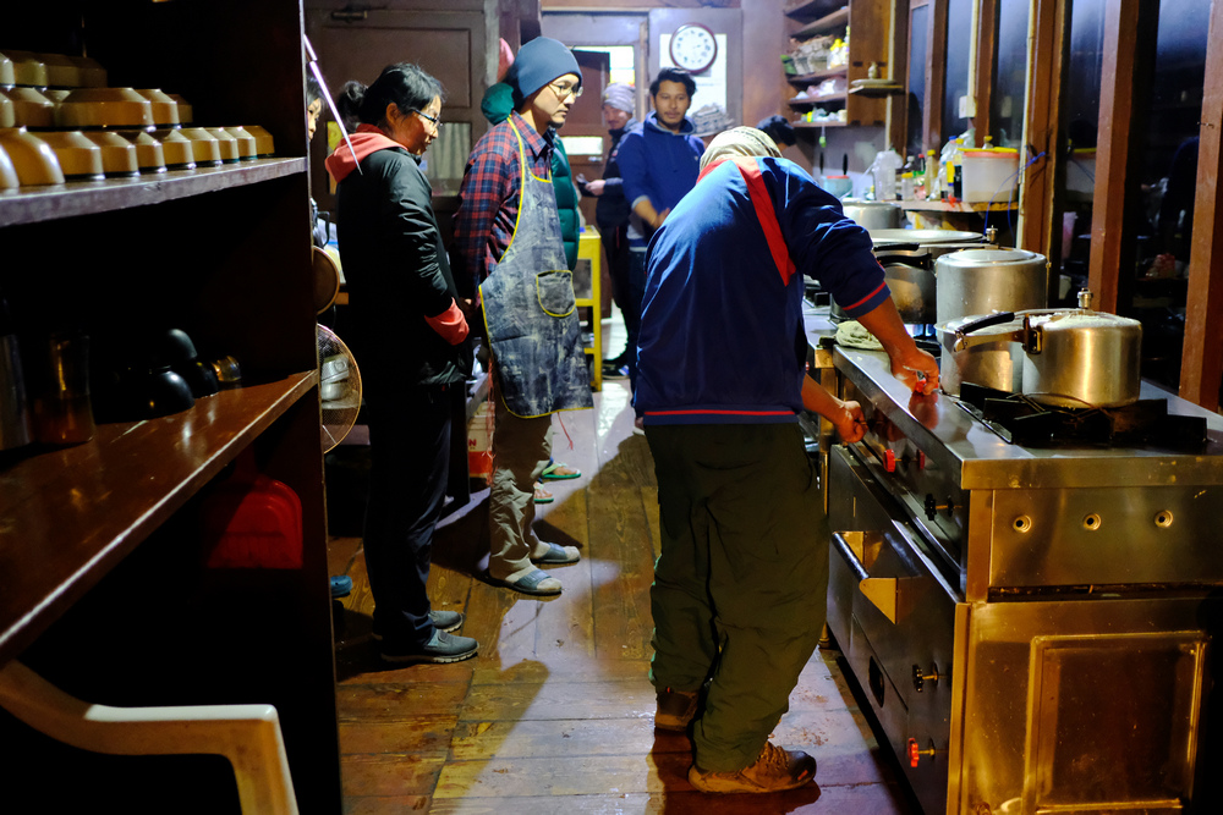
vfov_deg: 37.9
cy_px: 408
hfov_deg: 54.4
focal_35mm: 35
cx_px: 612
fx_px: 1189
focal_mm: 23
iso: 4000
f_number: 2
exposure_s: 1/26
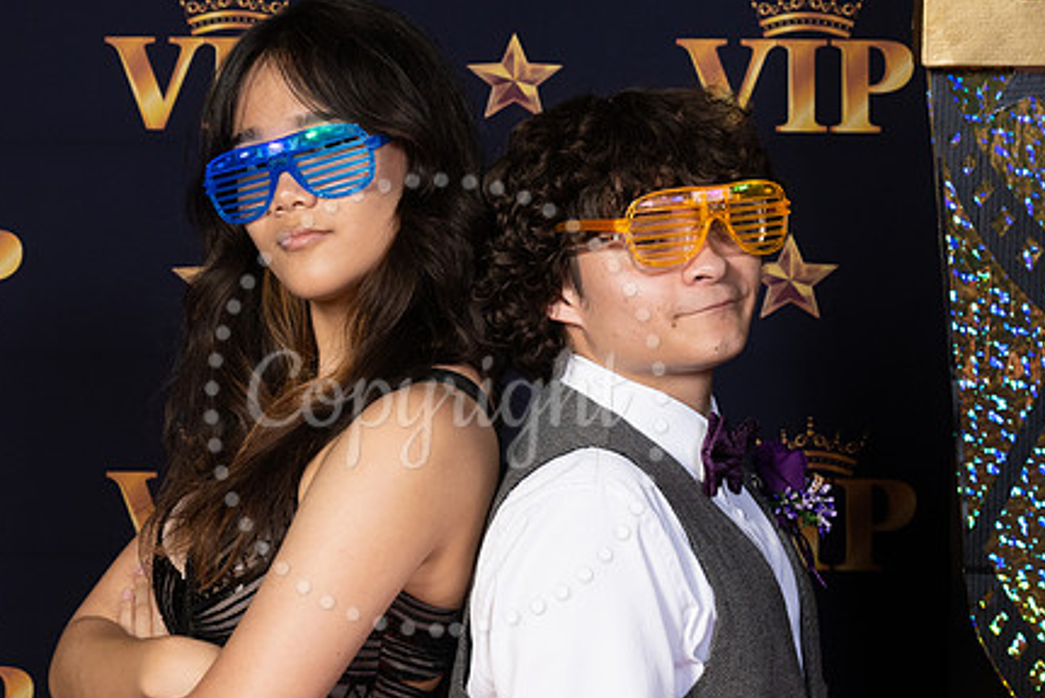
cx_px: 224
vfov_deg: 10.5
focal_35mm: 131
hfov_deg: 15.5
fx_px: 3805
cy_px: 477
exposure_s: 1/100
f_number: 8
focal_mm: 51
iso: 320
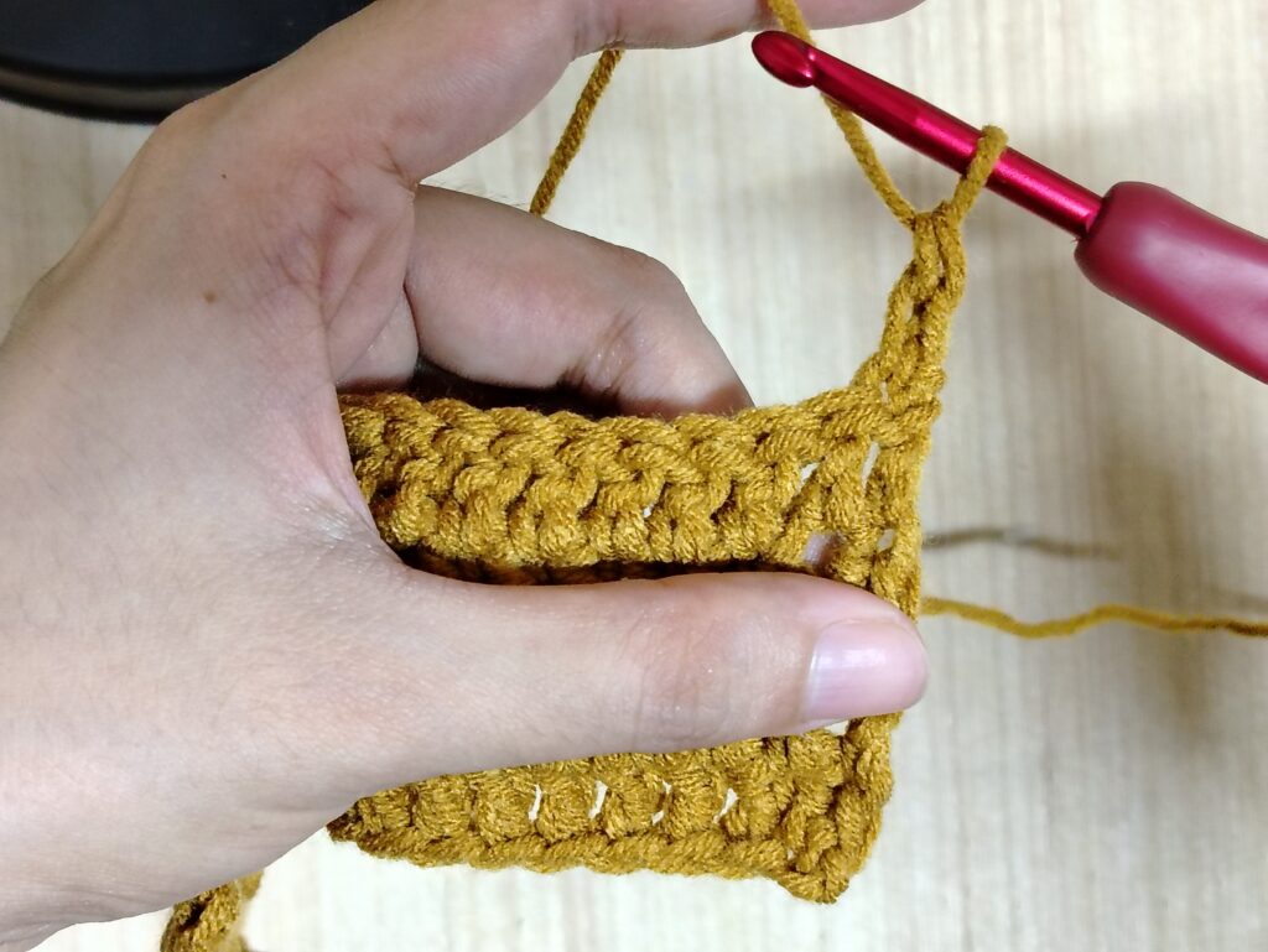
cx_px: 634
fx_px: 2639
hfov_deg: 27.0
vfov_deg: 20.5
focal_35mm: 72
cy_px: 476
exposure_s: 1/33.3
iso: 800
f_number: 1.75
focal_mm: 5.25
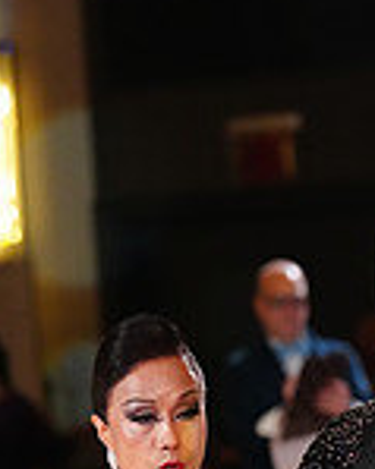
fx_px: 5791
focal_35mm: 417
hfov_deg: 3.7
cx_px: 304
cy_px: 740
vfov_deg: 4.6
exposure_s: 1/640
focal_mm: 114
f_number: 3.2
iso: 3200
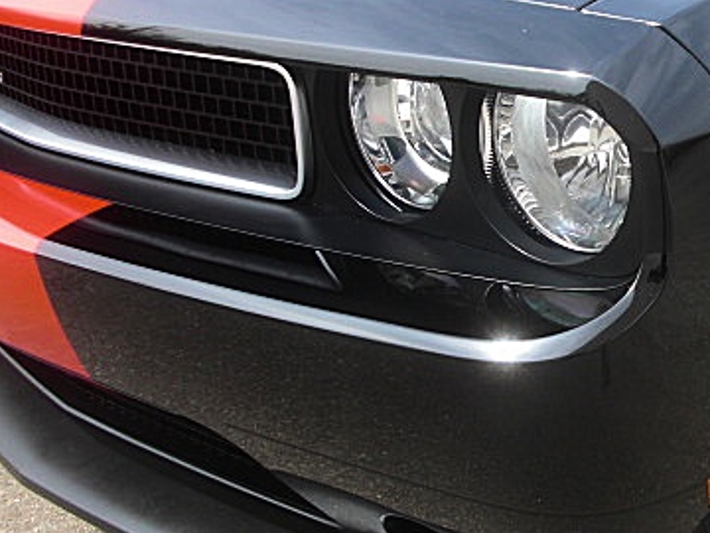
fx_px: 1313
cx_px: 613
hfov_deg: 29.3
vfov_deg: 22.9
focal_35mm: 64
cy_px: 251
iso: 50
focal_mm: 6.3
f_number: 2.8
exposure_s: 1/250
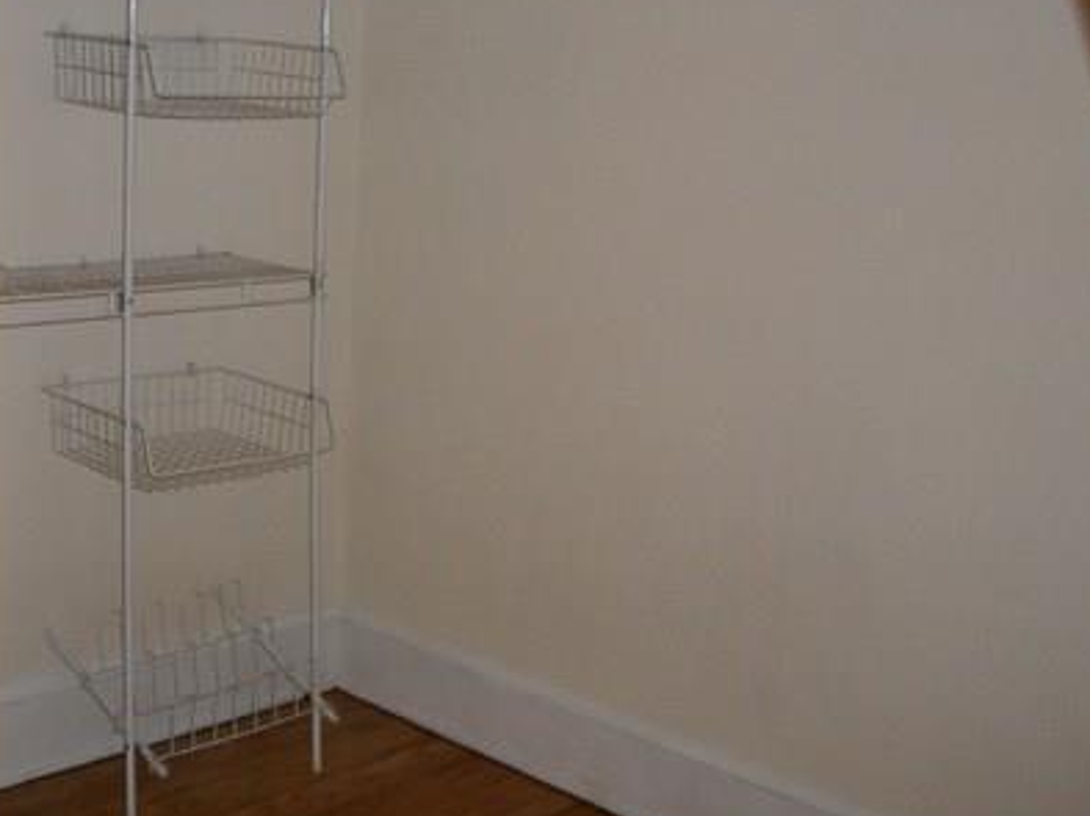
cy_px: 274
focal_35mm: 52
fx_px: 1636
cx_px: 329
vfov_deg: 27.8
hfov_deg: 36.3
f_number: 2.9
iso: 160
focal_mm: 5.7
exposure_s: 1/30
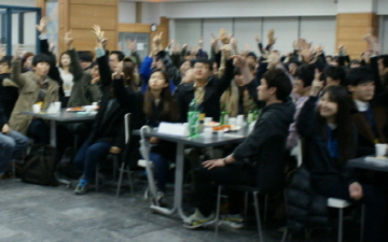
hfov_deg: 35.7
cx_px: 112
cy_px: 93
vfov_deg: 23.1
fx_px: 592
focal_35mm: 56
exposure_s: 1/20
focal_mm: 24
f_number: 4.5
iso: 800
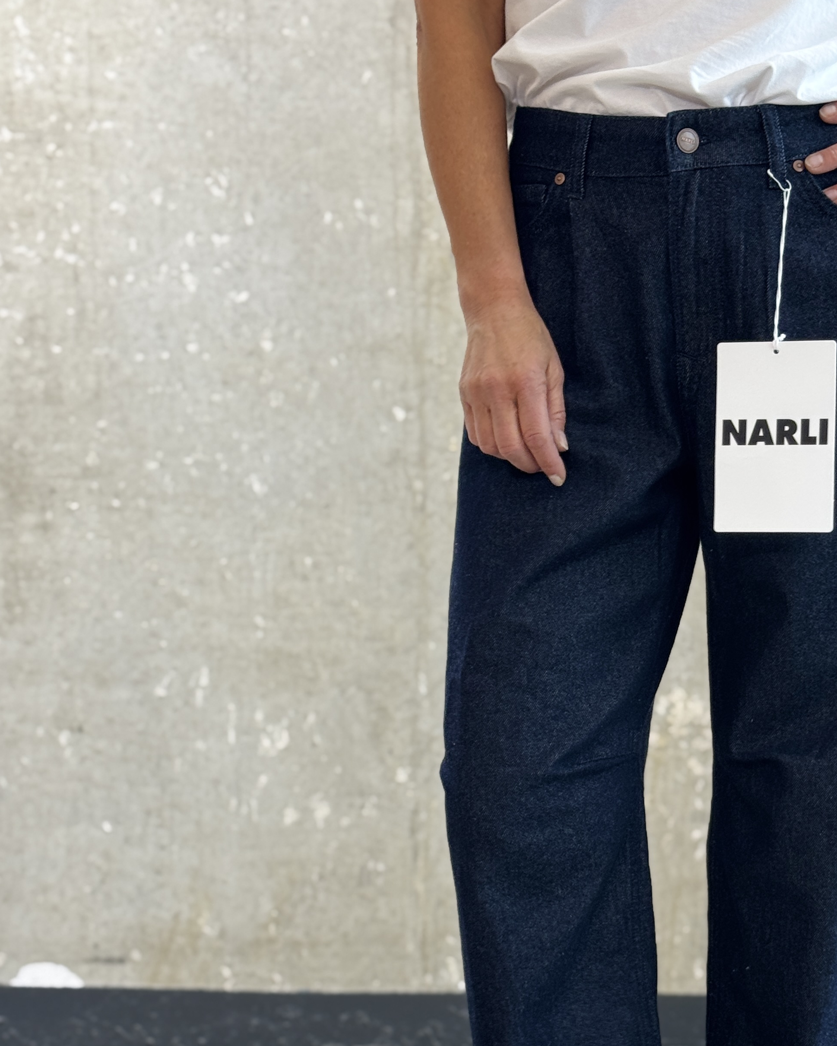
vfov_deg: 24.3
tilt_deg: -5.3
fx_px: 2415
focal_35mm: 78
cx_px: 624
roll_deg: -0.5
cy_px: 727
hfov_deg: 19.5
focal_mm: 6.76
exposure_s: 1/50
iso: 64
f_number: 1.78
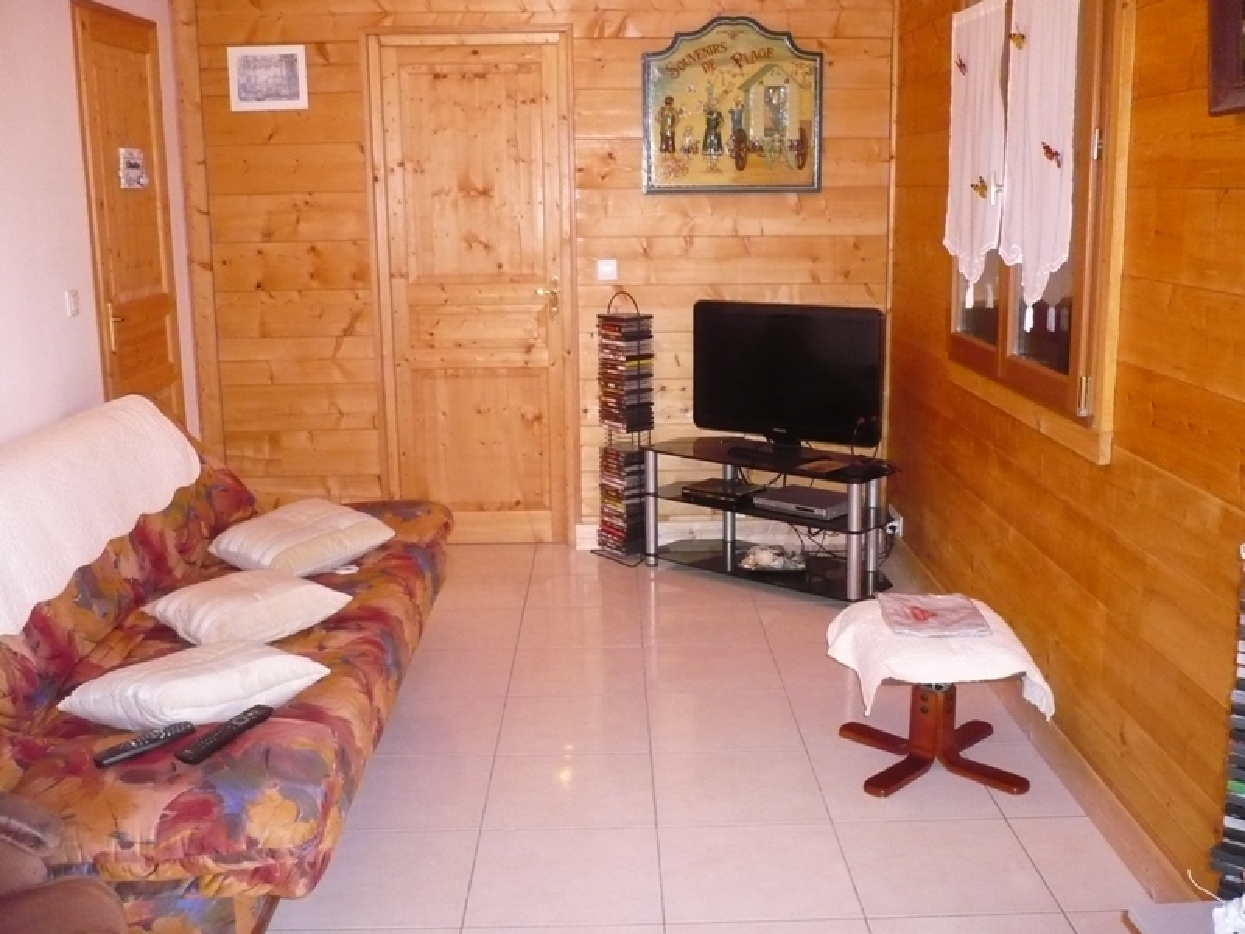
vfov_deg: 40.7
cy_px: 467
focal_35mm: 35
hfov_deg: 52.6
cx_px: 622
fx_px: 1259
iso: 640
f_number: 2.8
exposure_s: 1/30
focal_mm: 5.8
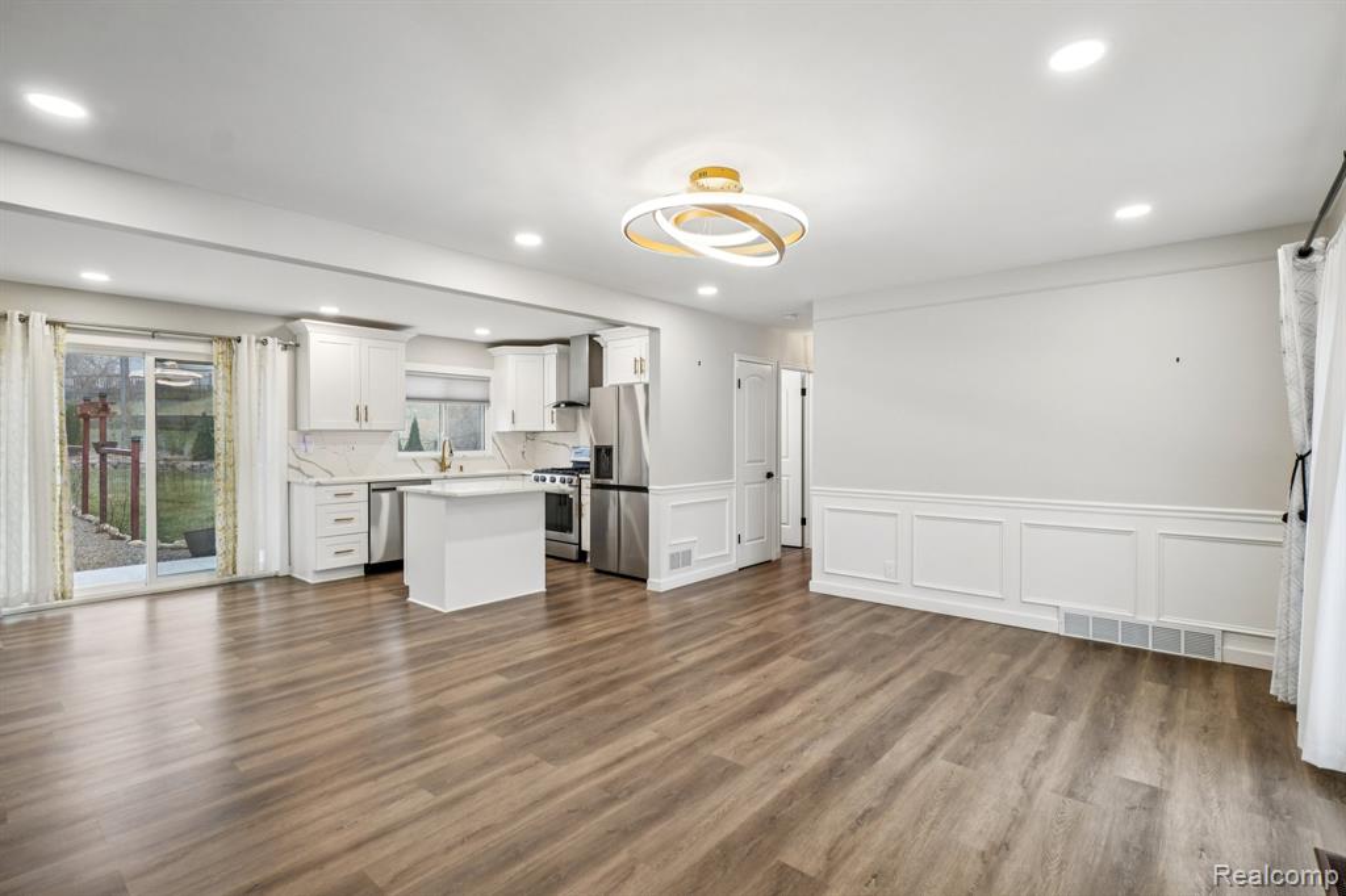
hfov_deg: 95.0
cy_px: 448
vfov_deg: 72.0
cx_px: 673
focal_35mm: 16
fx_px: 617
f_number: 8
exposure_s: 1/30
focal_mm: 11
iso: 400
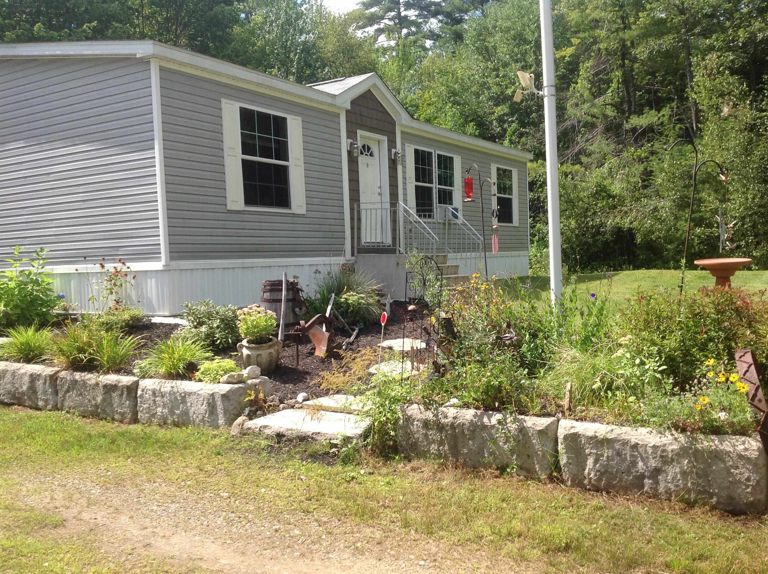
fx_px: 775
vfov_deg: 40.6
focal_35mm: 35
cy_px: 287
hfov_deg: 52.7
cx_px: 384
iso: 50
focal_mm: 4.28
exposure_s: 1/975
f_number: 2.4
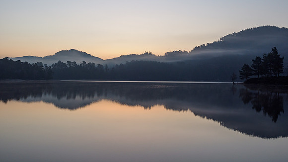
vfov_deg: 28.1
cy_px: 69
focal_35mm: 42
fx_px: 323
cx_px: 146
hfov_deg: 48.1
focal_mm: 19
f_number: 7.1
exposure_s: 1/60
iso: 200
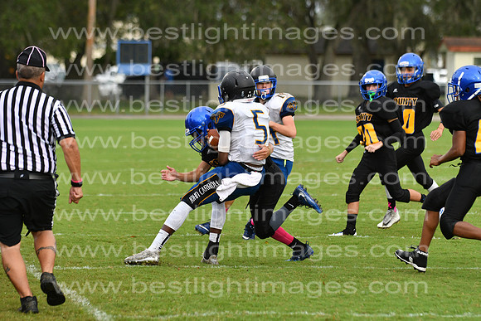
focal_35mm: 210
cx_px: 240
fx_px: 2806
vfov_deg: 6.5
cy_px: 160
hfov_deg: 9.8
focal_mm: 140
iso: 800
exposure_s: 1/4000
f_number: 3.5
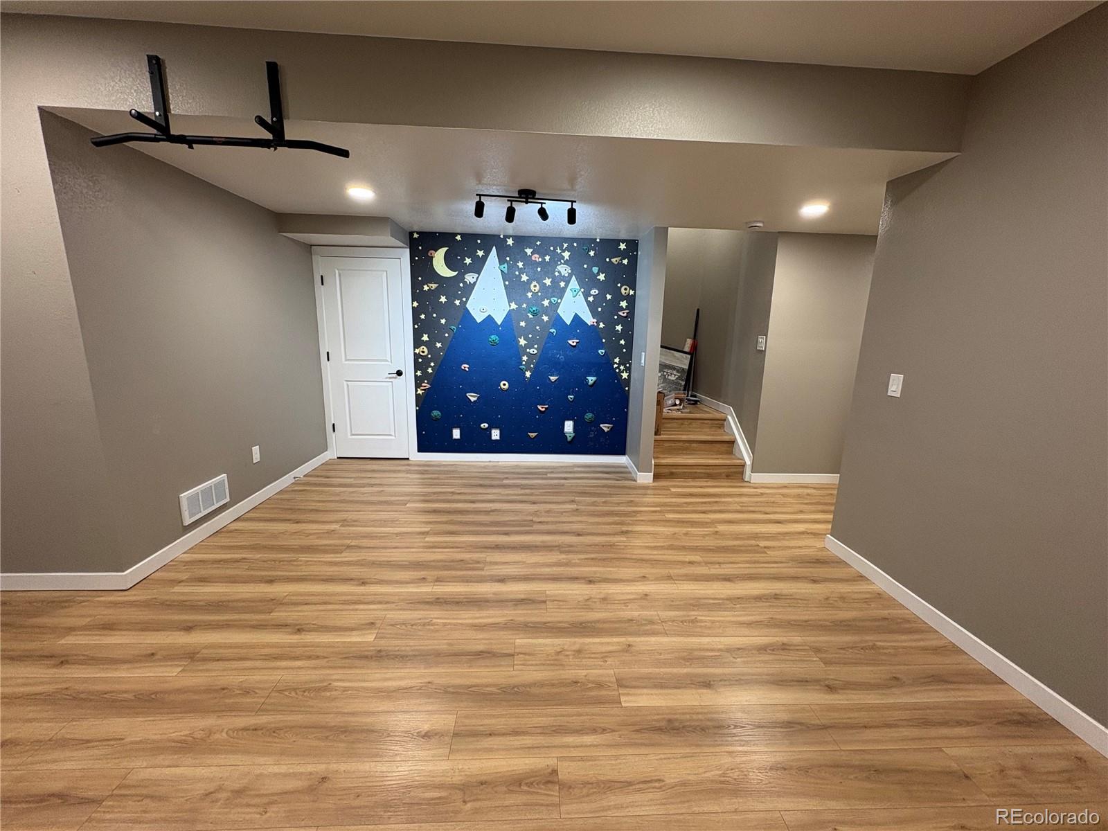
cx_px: 554
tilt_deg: -11.6
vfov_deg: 85.7
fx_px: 448
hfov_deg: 102.1
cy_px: 416
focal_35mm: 14
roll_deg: -1.5
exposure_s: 1/60
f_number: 2.2
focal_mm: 2.22
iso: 160
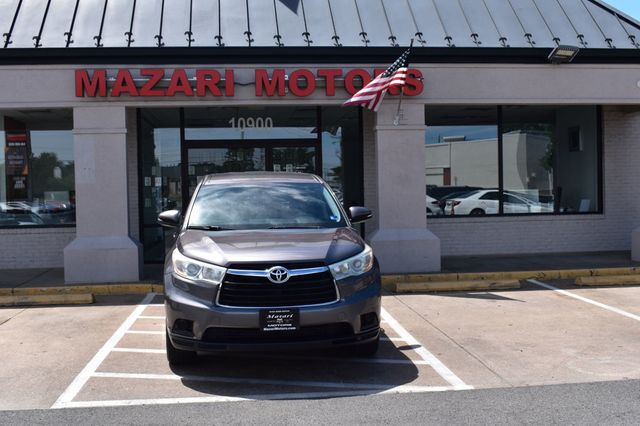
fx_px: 746
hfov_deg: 46.4
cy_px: 213
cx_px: 320
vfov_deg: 31.9
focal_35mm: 42
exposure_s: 1/500
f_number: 11
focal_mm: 28
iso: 400
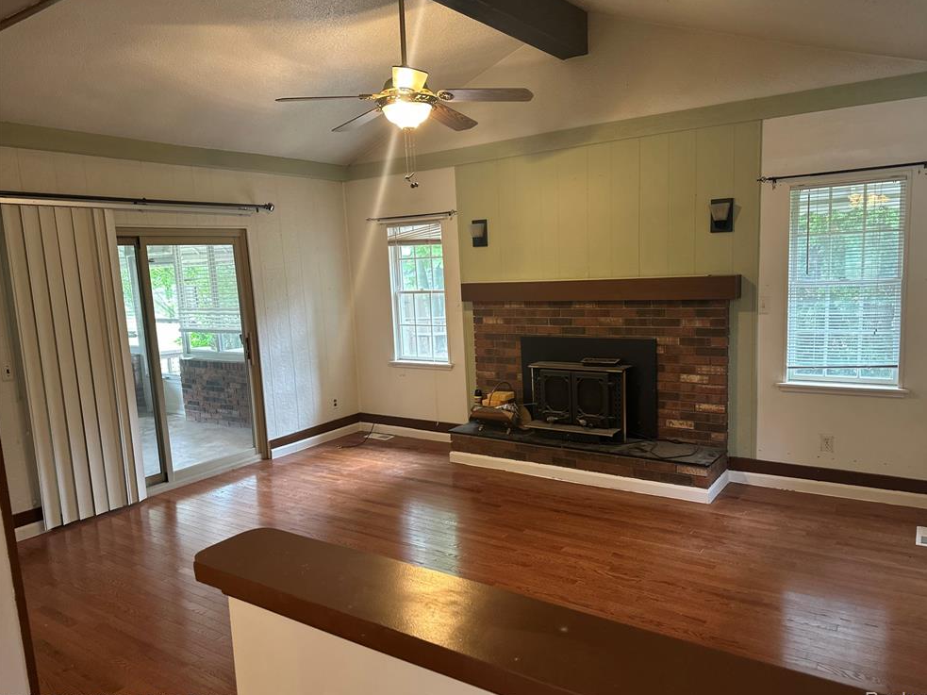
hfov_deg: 69.4
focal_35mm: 25
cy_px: 353
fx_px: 669
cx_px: 478
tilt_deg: -8.2
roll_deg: +2.6
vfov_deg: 54.9
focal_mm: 6.86
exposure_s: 1/60
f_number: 1.78
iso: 320
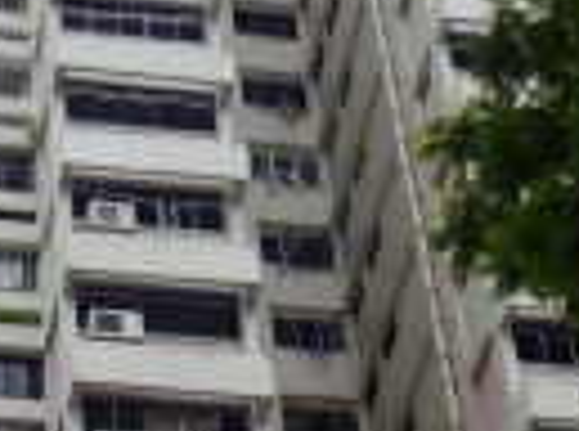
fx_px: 2635
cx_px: 229
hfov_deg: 12.5
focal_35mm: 158
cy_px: 171
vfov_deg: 9.3
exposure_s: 1/125
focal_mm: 6.2
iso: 80
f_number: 5.6
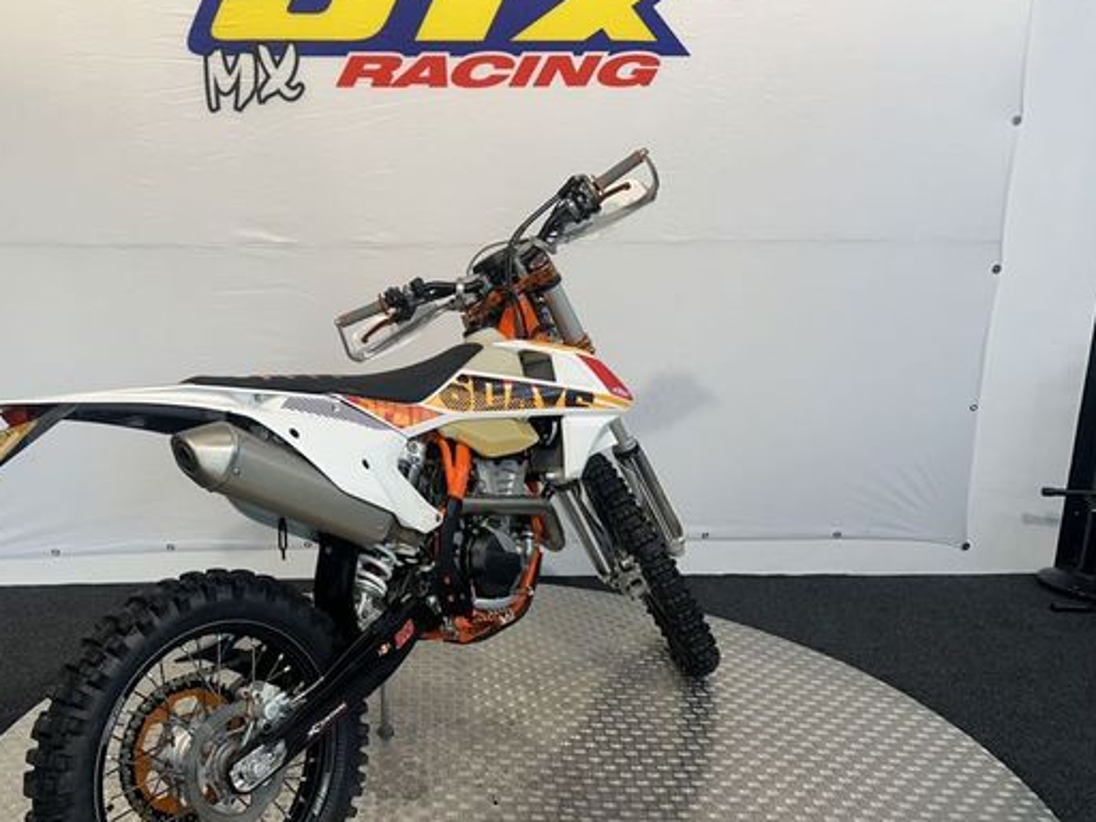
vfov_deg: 46.7
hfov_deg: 59.3
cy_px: 447
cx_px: 417
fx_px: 950
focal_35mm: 30
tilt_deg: -13.1
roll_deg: +0.6
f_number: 1.78
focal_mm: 6.86
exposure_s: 1/109
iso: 50
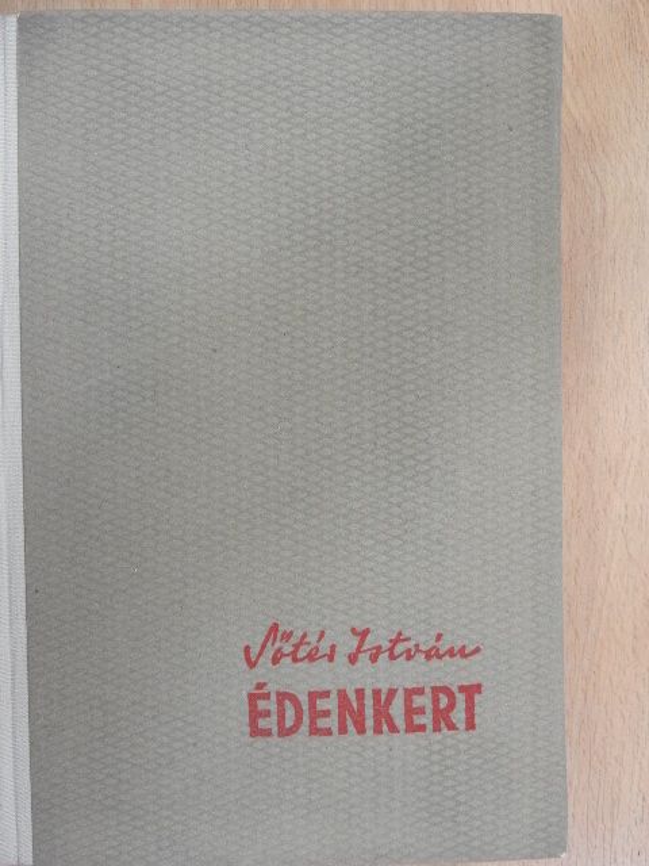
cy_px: 433
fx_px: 1125
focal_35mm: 45
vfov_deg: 42.1
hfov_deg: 32.2
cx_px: 324
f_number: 4
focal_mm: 8.1
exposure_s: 1/13
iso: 400
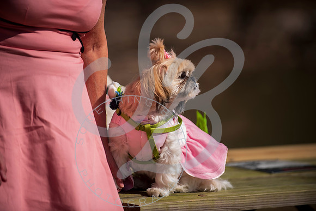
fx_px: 1756
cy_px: 106
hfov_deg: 10.3
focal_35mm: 200
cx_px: 158
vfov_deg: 6.9
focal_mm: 200
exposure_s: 1/2000
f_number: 2.8
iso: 100
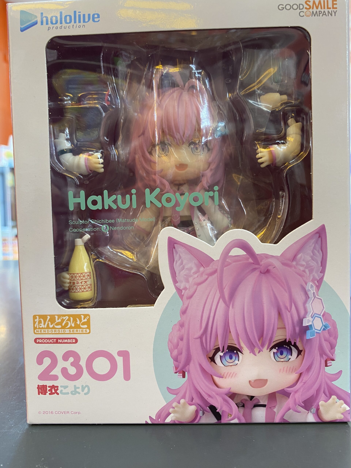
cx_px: 176
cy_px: 234
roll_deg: +2.0
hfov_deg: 53.1
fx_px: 352
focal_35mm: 26
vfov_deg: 67.3
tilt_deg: -2.5
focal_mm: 4.25
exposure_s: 1/60
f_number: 1.8
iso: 80
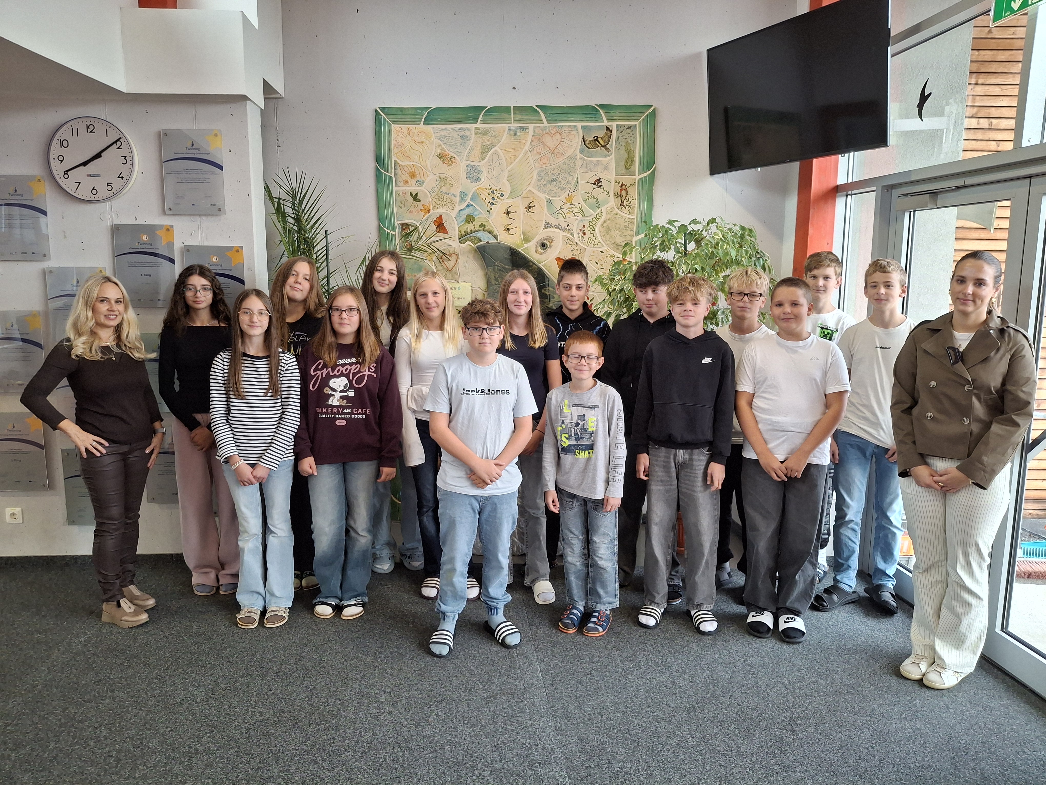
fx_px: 755
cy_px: 392
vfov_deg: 54.9
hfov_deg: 69.4
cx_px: 523
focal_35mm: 25
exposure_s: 1/100
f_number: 1.8
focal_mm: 4.69
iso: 200
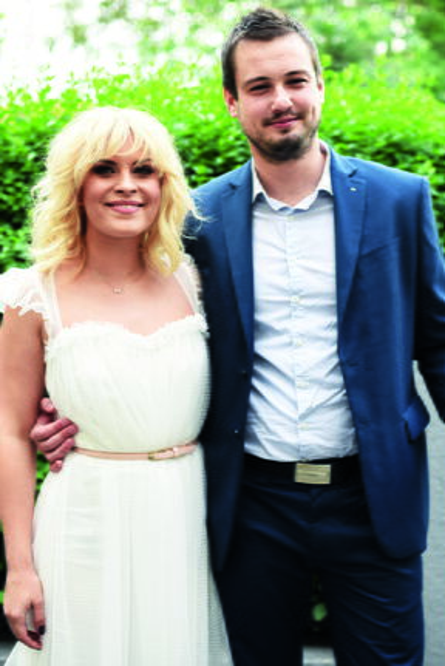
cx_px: 222
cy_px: 333
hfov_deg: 37.9
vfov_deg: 54.4
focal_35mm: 35
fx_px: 648
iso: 250
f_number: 1.8
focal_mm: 35
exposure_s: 1/200
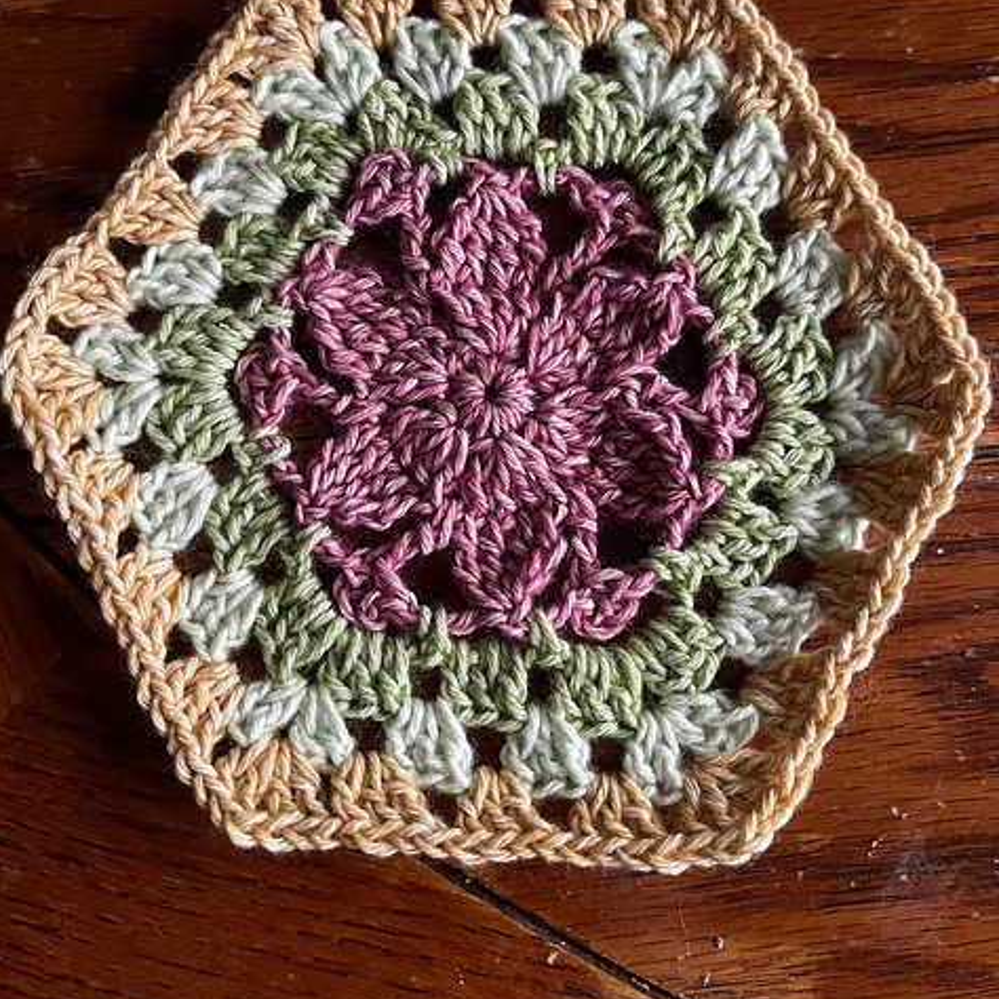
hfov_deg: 52.5
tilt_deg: -82.9
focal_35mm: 31
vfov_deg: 52.3
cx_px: 497
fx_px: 1012
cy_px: 417
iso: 640
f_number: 1.6
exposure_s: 1/30
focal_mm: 5.1
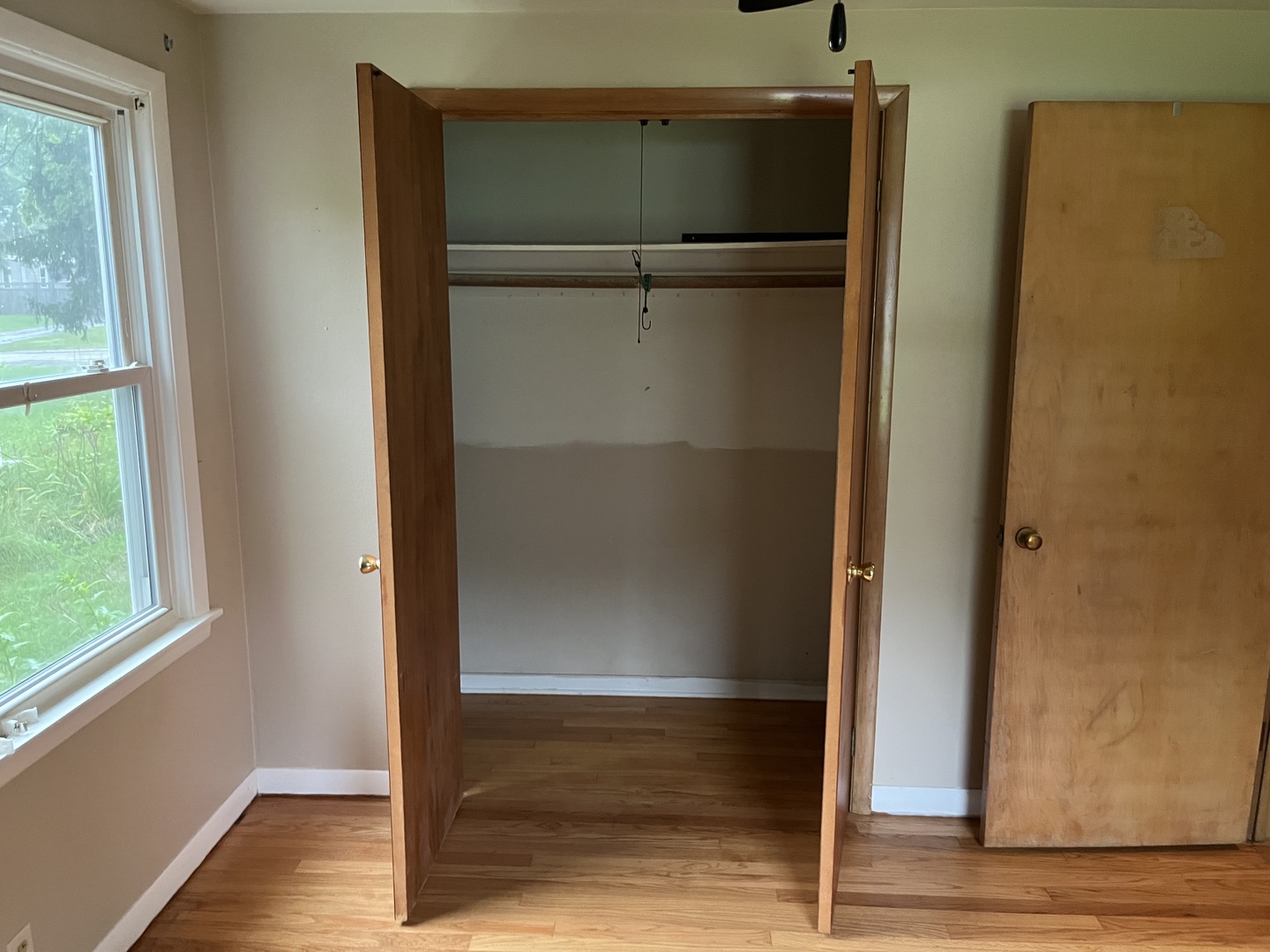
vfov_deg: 53.1
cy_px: 476
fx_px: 954
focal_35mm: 26
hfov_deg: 67.3
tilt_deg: -9.7
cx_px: 635
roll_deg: -0.1
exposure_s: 1/40
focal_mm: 5.1
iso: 640
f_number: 1.6
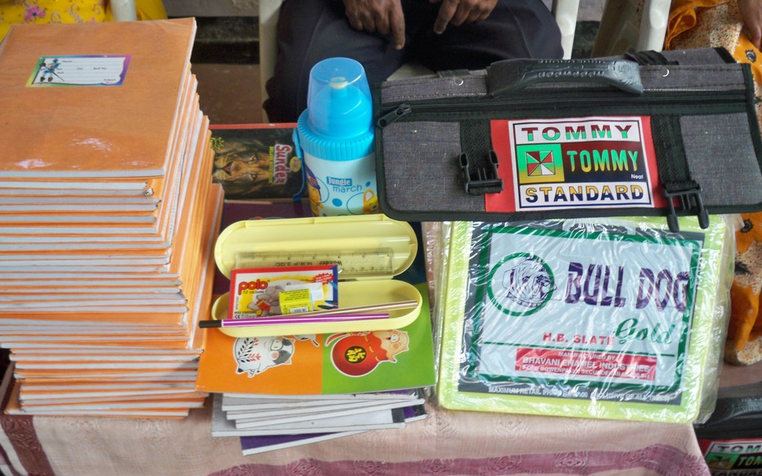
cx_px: 383
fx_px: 789
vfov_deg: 33.6
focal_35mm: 38
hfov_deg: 51.5
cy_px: 241
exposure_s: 1/40
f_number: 3.1
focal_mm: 6.3
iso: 80
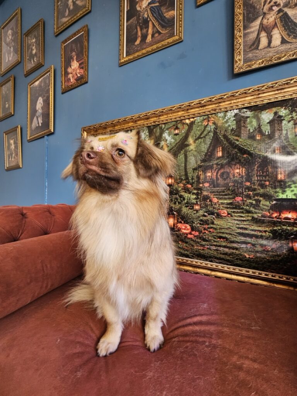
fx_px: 149
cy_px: 198
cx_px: 148
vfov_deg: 106.2
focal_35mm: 13
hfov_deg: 89.9
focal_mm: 2.2
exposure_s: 1/60
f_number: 2.2
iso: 100
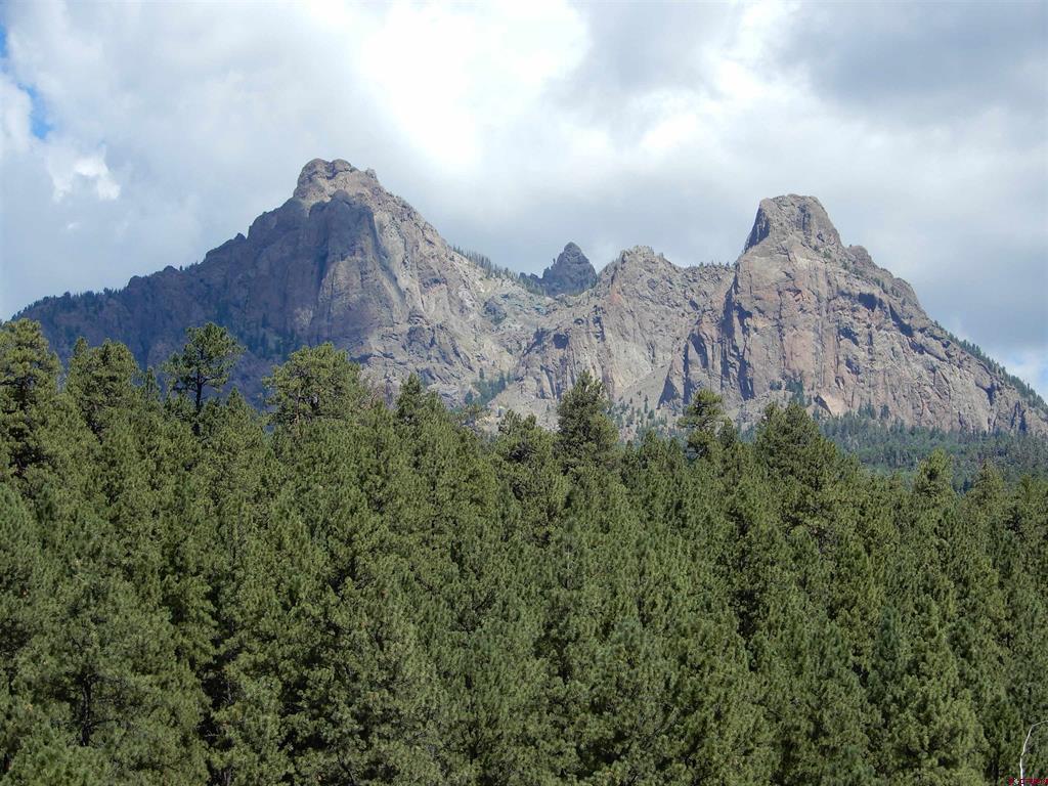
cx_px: 524
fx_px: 3633
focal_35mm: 120
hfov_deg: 16.4
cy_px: 393
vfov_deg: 12.3
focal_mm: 21.4
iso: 80
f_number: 5
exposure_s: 1/400
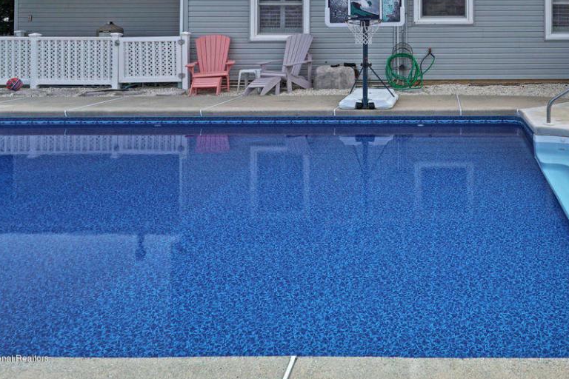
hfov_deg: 52.7
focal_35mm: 34
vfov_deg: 35.4
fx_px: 537
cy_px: 5
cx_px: 443
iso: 100
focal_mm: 17
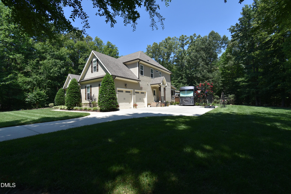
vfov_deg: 77.4
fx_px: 121
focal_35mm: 15
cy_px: 97
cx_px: 146
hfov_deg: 100.3
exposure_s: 1/250
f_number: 8
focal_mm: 10
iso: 100
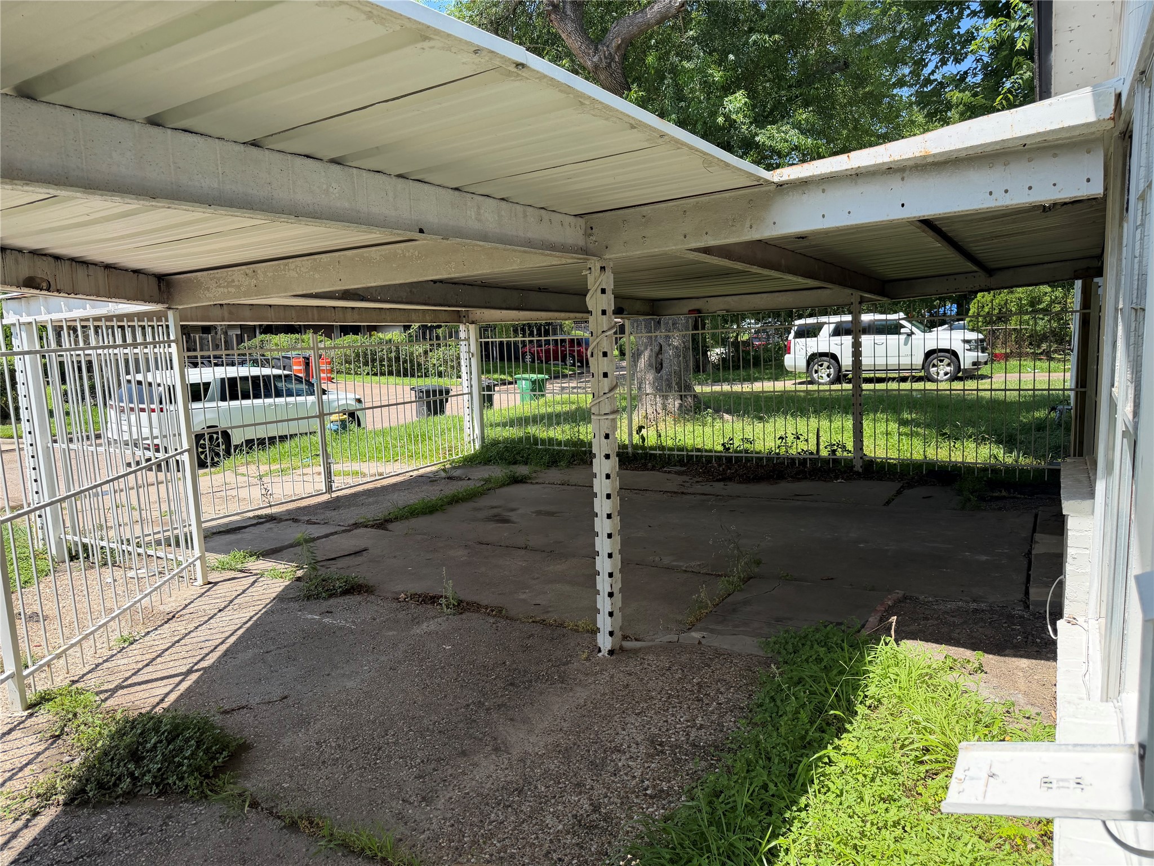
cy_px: 433
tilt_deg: -9.1
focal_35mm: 24
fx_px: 800
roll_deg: +1.6
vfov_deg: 56.8
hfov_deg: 71.6
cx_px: 577
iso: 100
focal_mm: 6.76
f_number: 1.78
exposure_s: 1/2611
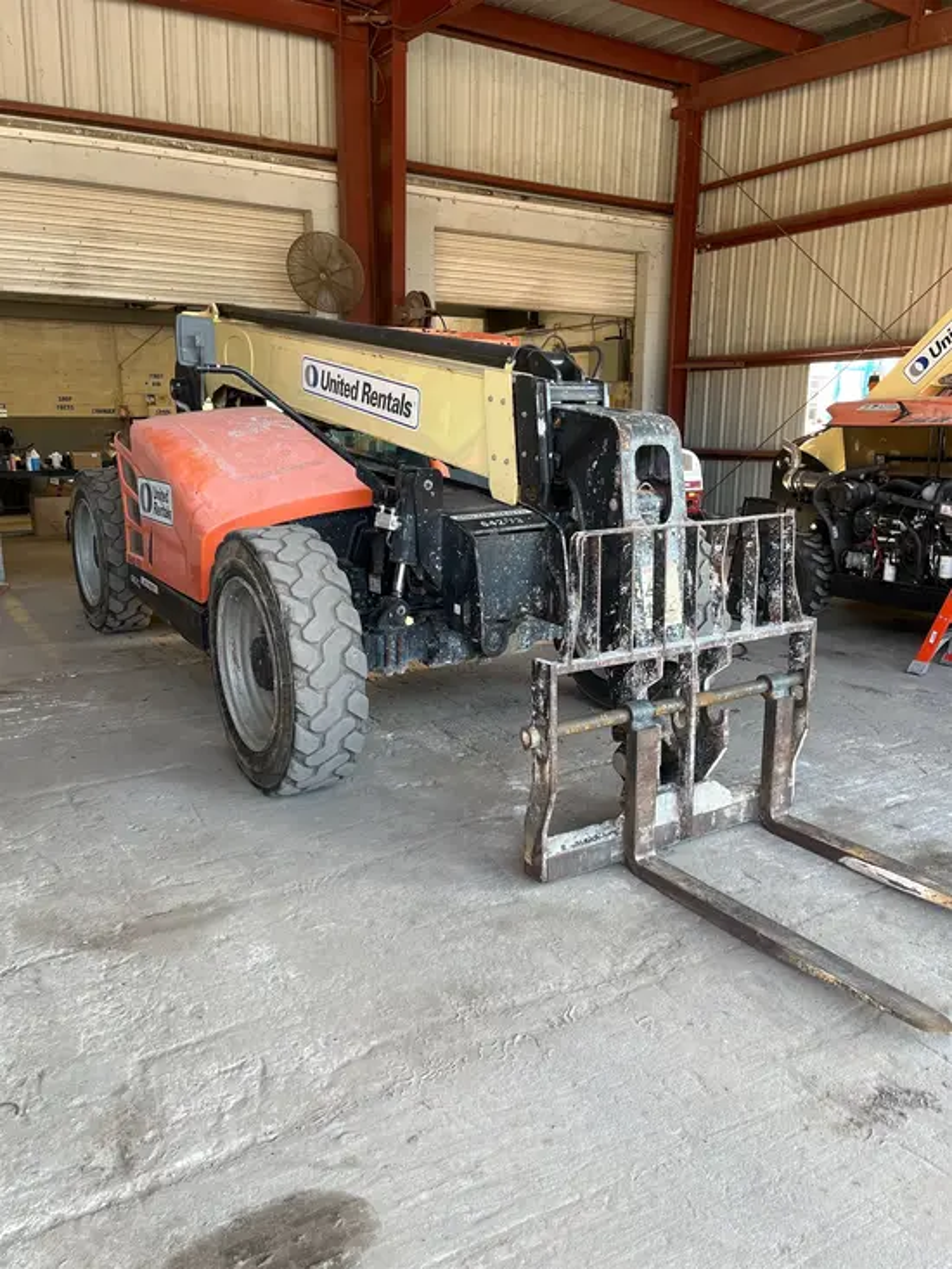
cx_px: 476
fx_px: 953
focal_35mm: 26
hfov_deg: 53.1
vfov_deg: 67.3
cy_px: 634
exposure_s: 1/120
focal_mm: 5.1
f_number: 1.6
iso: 64
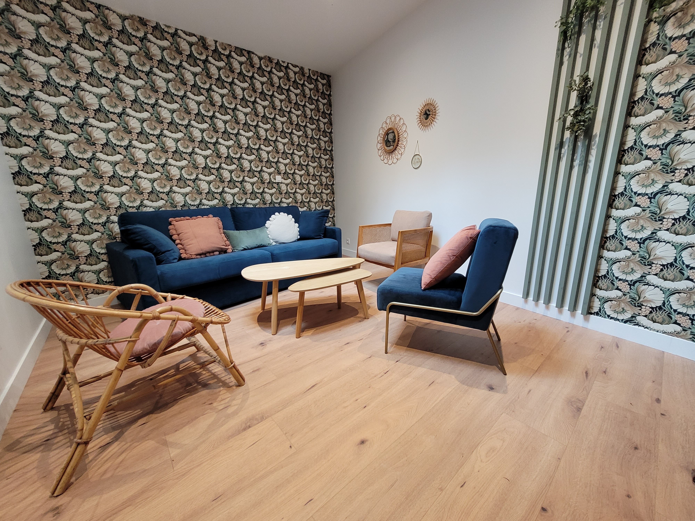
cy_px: 260
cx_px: 348
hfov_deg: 106.2
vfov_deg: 89.9
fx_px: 261
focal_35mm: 13
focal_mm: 1.74
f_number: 2.2
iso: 200
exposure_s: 1/50
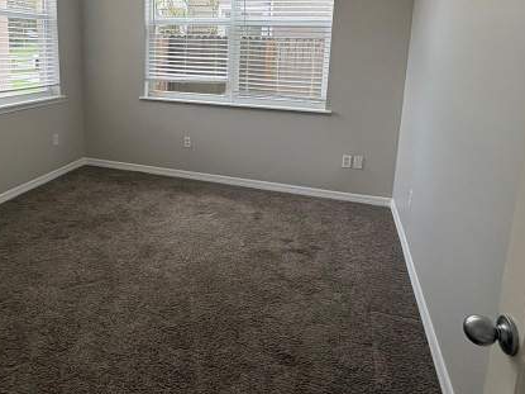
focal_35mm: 27
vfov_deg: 49.9
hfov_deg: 64.7
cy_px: 115
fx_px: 409
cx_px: 210
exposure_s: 1/120
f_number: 2.2
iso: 100
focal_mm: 2.22
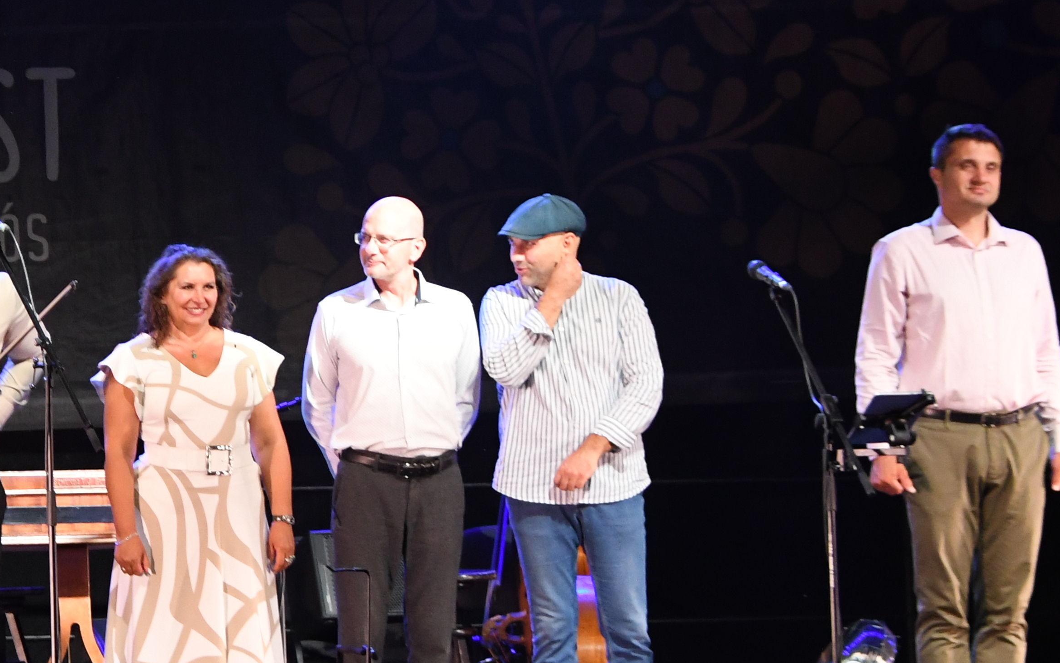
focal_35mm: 235
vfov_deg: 5.6
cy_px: 338
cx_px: -82
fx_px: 6789
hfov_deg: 8.9
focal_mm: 65
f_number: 5.6
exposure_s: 1/200
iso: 2000
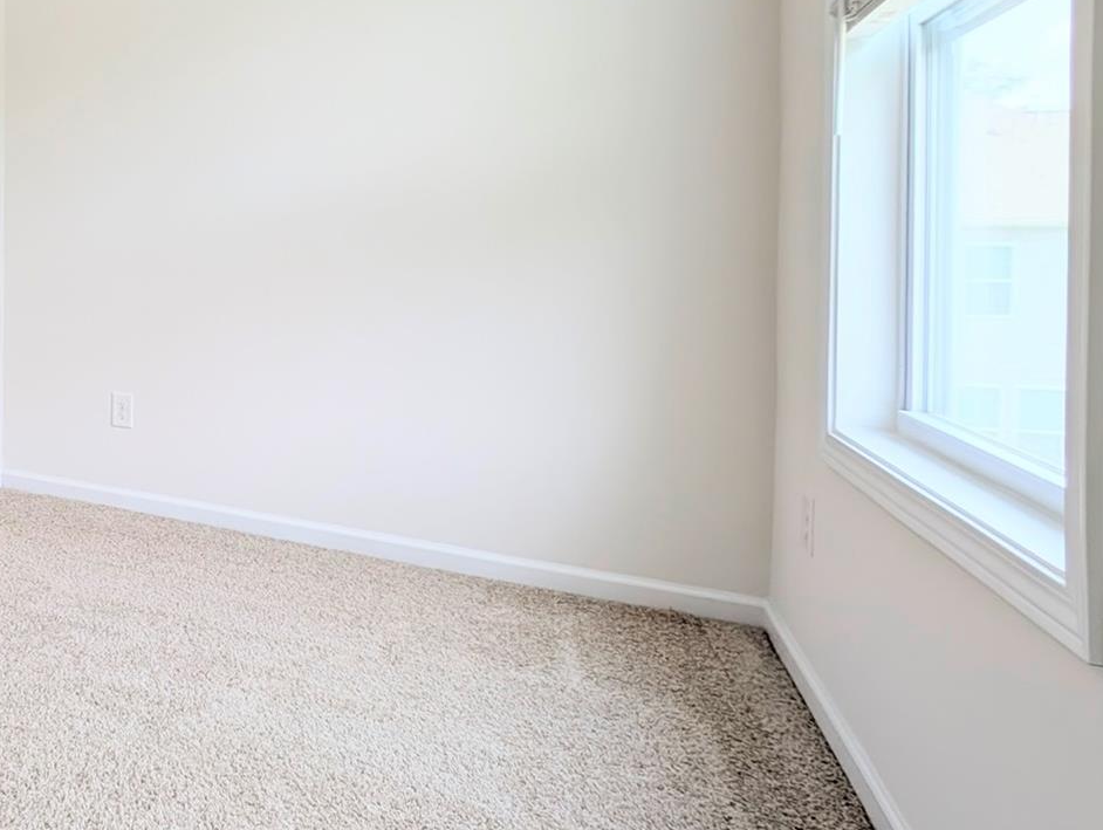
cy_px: 249
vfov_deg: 51.7
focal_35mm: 26
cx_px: 5
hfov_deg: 53.3
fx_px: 830
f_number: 1.95
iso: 37
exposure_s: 1/142
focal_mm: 2.23
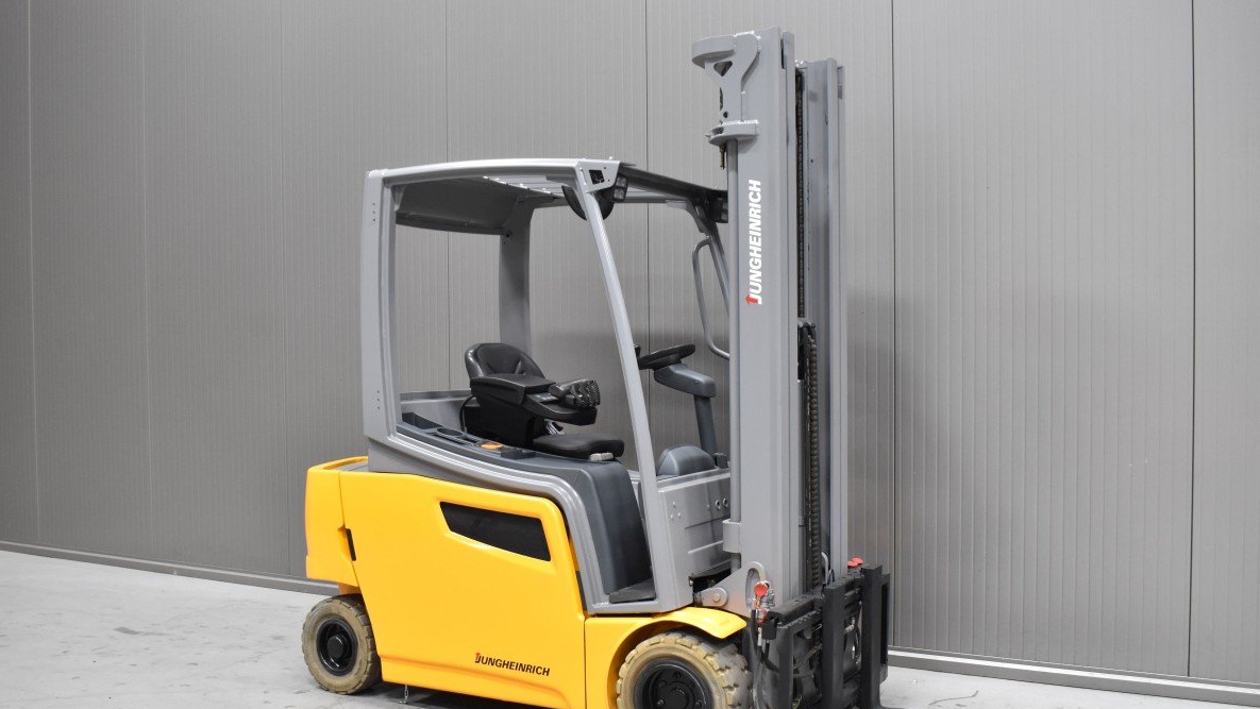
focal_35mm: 35
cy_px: 407
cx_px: 635
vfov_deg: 33.7
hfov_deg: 56.6
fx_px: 1170
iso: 1600
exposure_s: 1/30
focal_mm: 22
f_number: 5
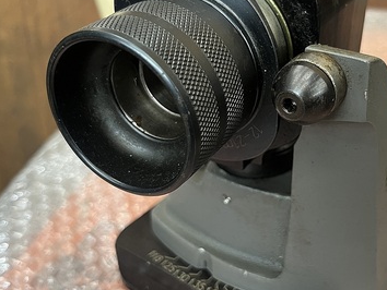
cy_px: 134
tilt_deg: -31.7
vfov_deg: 30.9
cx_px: 258
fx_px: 526
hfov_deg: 39.9
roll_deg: +2.2
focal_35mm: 47
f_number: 1.6
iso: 160
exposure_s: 1/60
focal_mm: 5.1
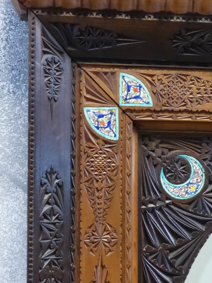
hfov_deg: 18.8
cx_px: 145
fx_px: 637
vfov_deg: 24.9
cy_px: 180
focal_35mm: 78
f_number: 2.8
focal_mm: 8.1
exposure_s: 1/50
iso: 800
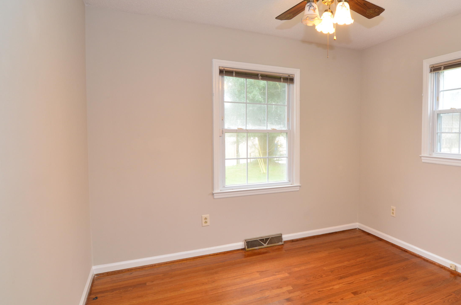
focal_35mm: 23
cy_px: 147
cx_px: 302
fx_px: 290
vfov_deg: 55.5
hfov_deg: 74.9
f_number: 5.6
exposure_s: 1/20
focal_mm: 11
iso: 400
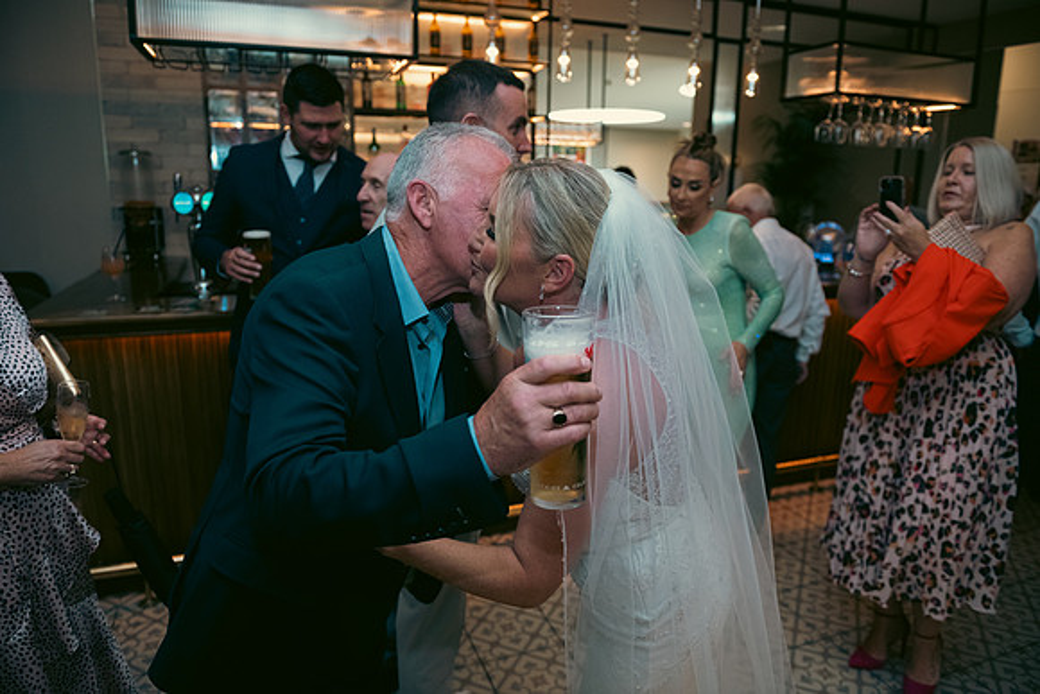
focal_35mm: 24
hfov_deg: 73.7
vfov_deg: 53.2
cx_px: 520
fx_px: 693
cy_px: 347
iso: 800
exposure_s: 1/160
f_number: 3.5
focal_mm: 24
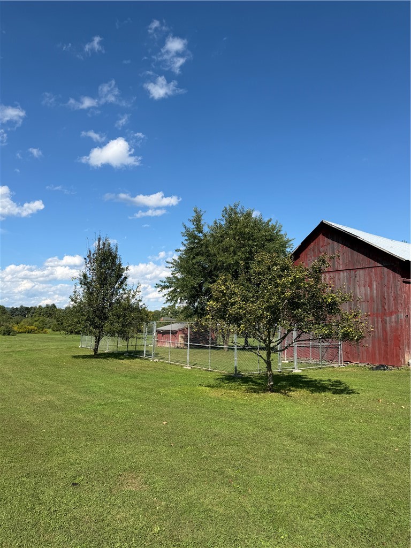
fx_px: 380
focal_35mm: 24
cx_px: 206
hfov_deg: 56.8
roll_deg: -0.7
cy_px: 274
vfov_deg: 71.6
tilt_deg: +7.1
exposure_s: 1/4673
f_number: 1.78
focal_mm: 6.76
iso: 80
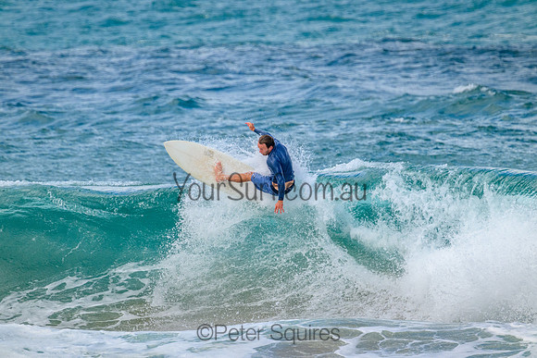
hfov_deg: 2.6
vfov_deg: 1.7
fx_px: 11936
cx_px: 268
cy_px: 179
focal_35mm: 800
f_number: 11
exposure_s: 1/2000
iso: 1600
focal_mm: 800
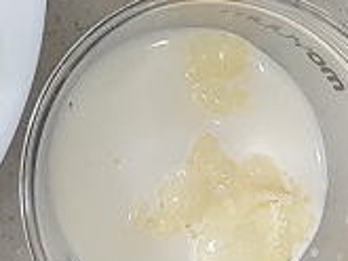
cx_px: 7
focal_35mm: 127
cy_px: -117
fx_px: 1278
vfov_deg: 11.3
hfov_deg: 15.3
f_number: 1.7
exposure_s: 1/60
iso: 160
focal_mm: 4.3
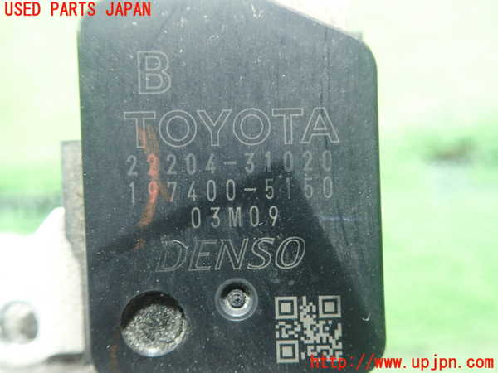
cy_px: 186
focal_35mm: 30
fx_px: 432
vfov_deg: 46.8
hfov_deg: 60.0
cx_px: 249
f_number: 2.3
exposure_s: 1/30
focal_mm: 5.5
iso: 800
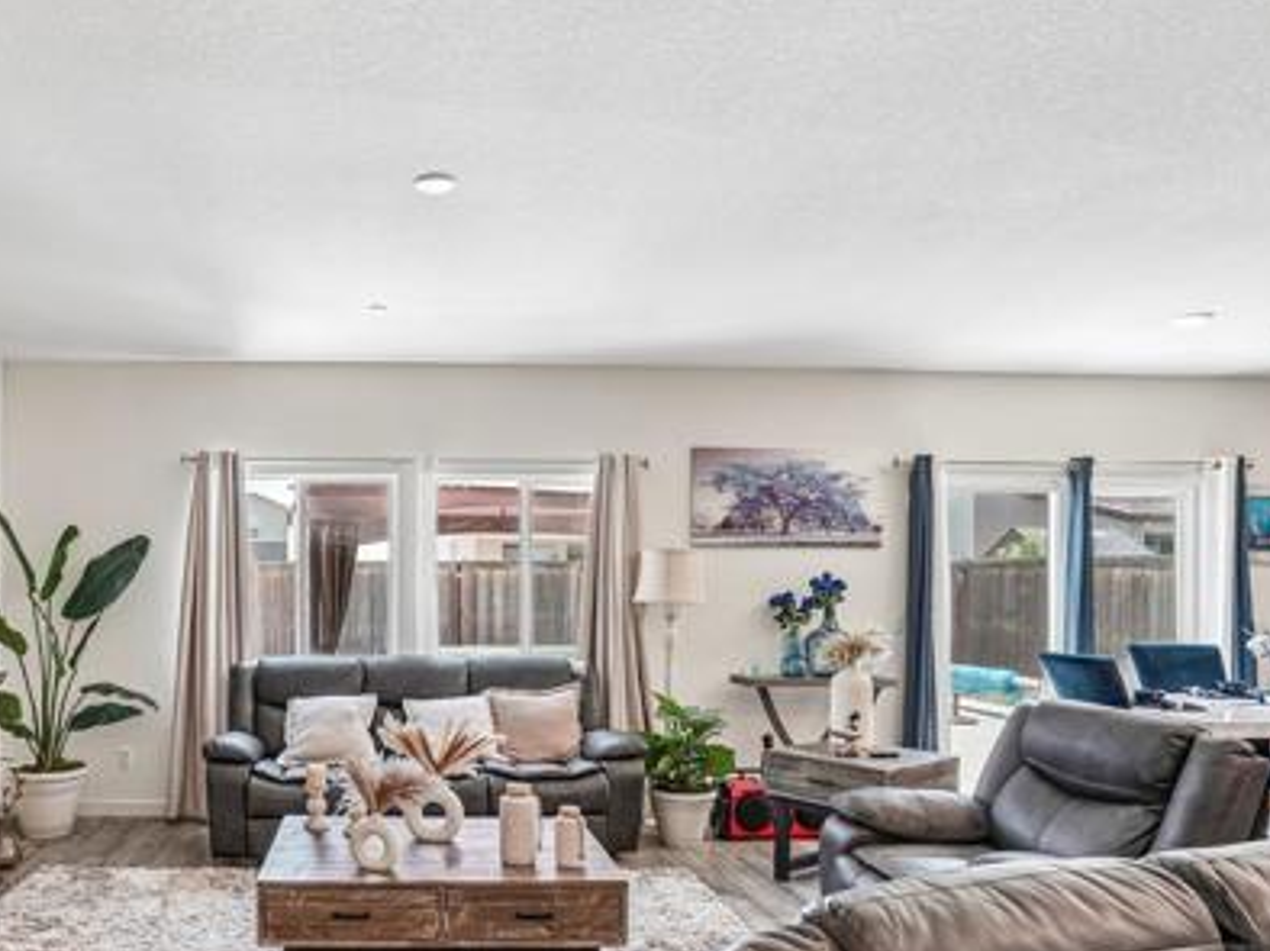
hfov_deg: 66.8
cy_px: 569
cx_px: 387
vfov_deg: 54.4
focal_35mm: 25
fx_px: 917
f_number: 8
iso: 320
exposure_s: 1/13
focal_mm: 16
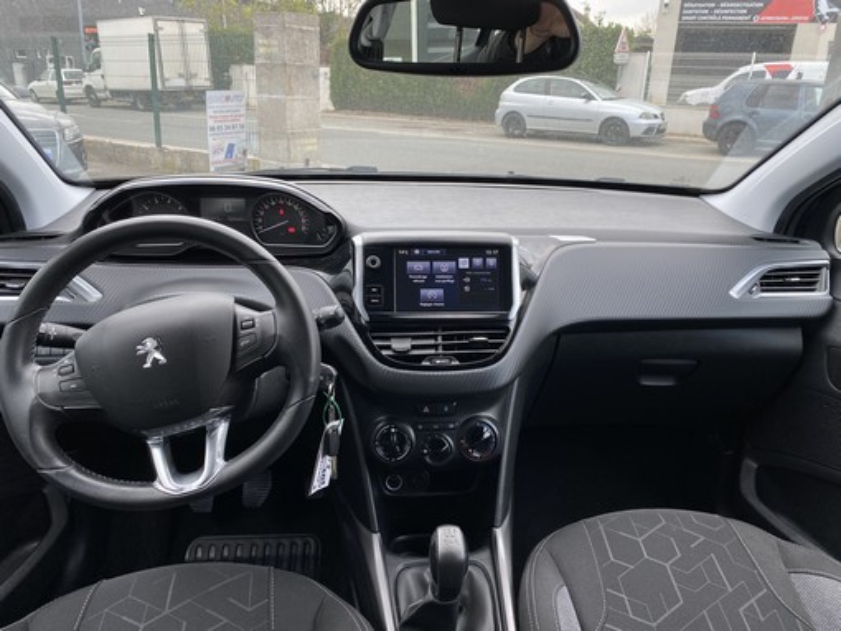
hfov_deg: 67.3
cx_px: 420
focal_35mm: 26
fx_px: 632
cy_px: 316
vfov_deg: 53.1
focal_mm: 4.25
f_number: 1.8
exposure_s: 1/224
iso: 32
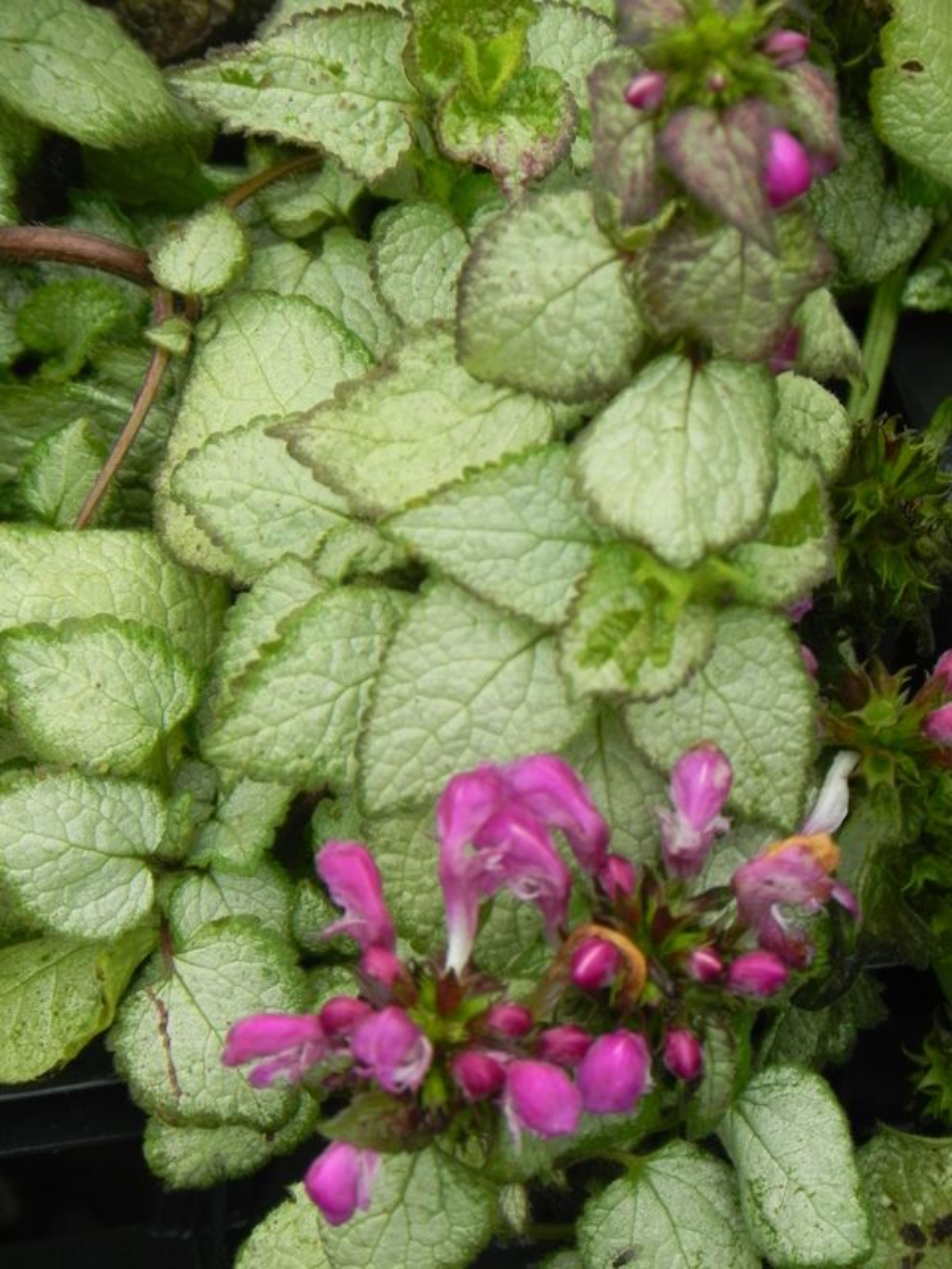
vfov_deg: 5.9
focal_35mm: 337
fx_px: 12357
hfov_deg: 4.4
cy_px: 634
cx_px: 476
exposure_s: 1/50
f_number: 5
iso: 160
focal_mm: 59.9
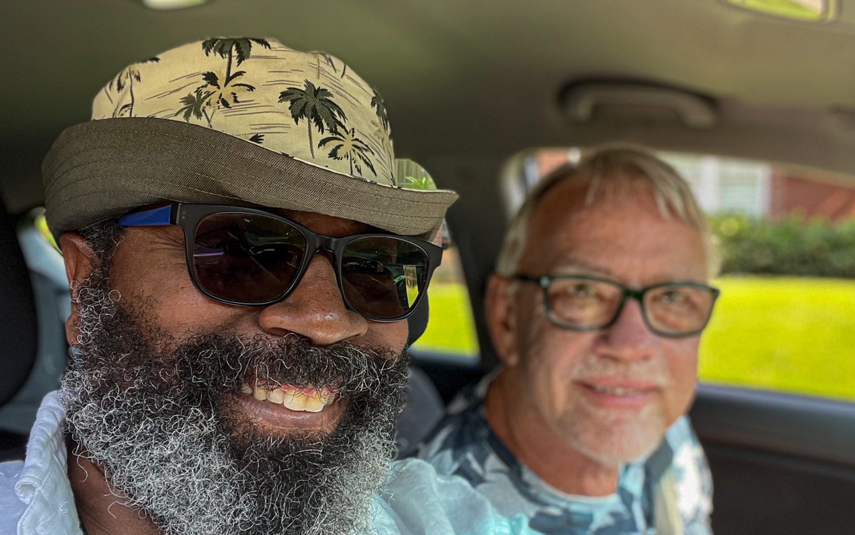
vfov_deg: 36.3
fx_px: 816
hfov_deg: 55.3
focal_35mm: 35
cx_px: 447
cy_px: 280
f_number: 2.2
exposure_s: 1/110
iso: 100
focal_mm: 2.71
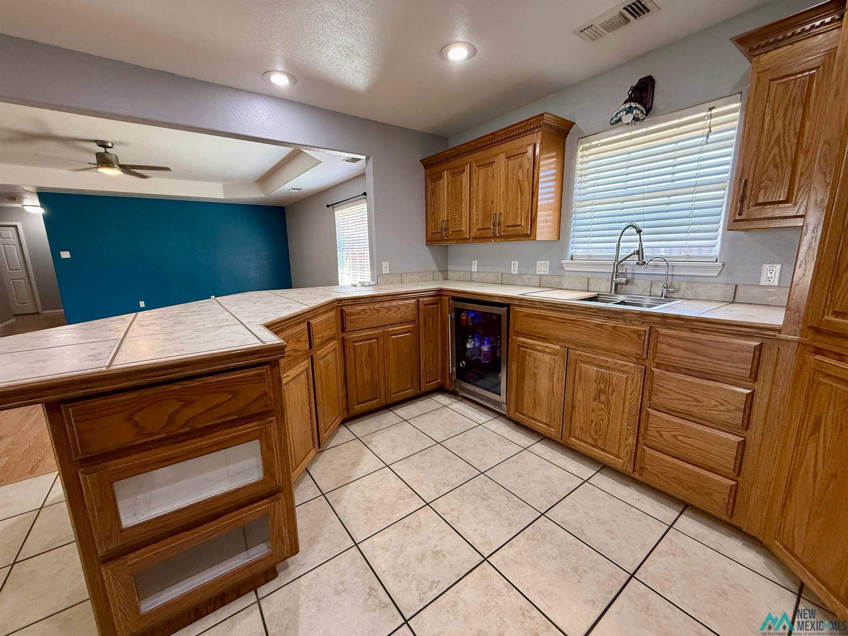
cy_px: 318
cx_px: 424
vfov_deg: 85.7
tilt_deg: -11.6
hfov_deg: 102.1
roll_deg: +1.1
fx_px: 343
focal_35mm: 14
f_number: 2.2
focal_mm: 2.22
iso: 400
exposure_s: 1/120
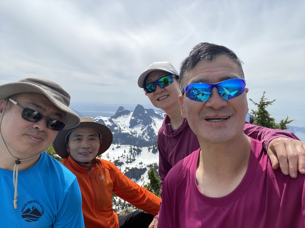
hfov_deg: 73.9
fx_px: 203
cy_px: 114
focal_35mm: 23
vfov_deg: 58.9
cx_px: 152
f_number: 2.2
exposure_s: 1/546
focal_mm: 2.71
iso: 25
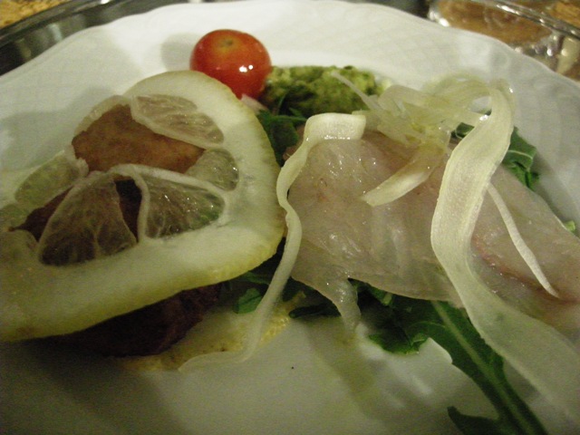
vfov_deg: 39.7
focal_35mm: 36
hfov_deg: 51.4
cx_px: 290
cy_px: 218
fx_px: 603
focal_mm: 7.5
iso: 1600
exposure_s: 1/30
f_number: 2.7
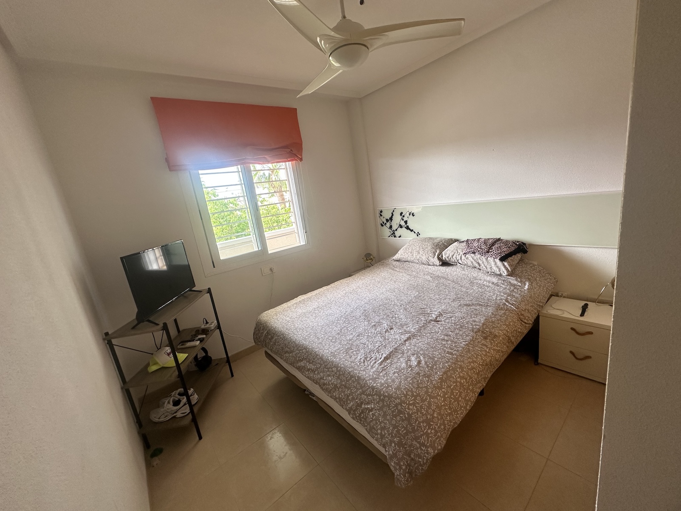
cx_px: 340
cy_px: 256
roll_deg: +8.2
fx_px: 275
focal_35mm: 14
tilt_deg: -12.7
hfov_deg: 102.1
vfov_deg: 85.7
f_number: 2.2
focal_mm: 2.22
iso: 100
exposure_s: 1/99
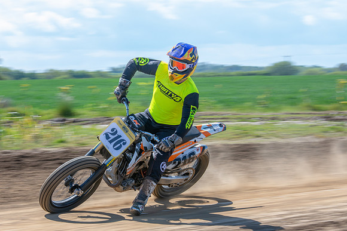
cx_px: 133
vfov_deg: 8.6
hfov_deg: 12.9
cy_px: 142
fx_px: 1533
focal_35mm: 159
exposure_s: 1/160
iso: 200
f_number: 8
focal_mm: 86
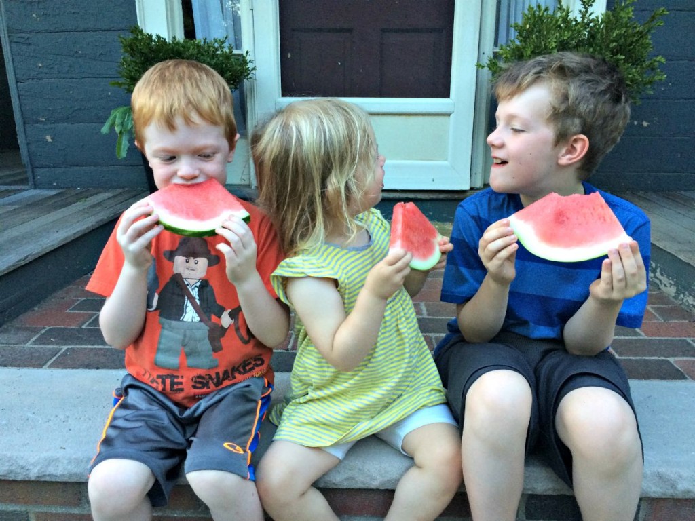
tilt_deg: -16.5
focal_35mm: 29
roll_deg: +1.6
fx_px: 582
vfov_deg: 48.2
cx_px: 348
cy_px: 260
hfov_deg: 61.7
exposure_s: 1/30
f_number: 2.2
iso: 64
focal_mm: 4.15
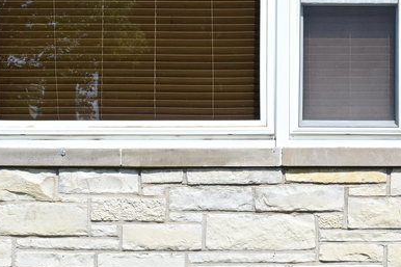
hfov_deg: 13.8
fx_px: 1637
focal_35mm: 147
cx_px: 379
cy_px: 101
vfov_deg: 9.3
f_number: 16
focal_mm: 35
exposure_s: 1/320
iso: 400
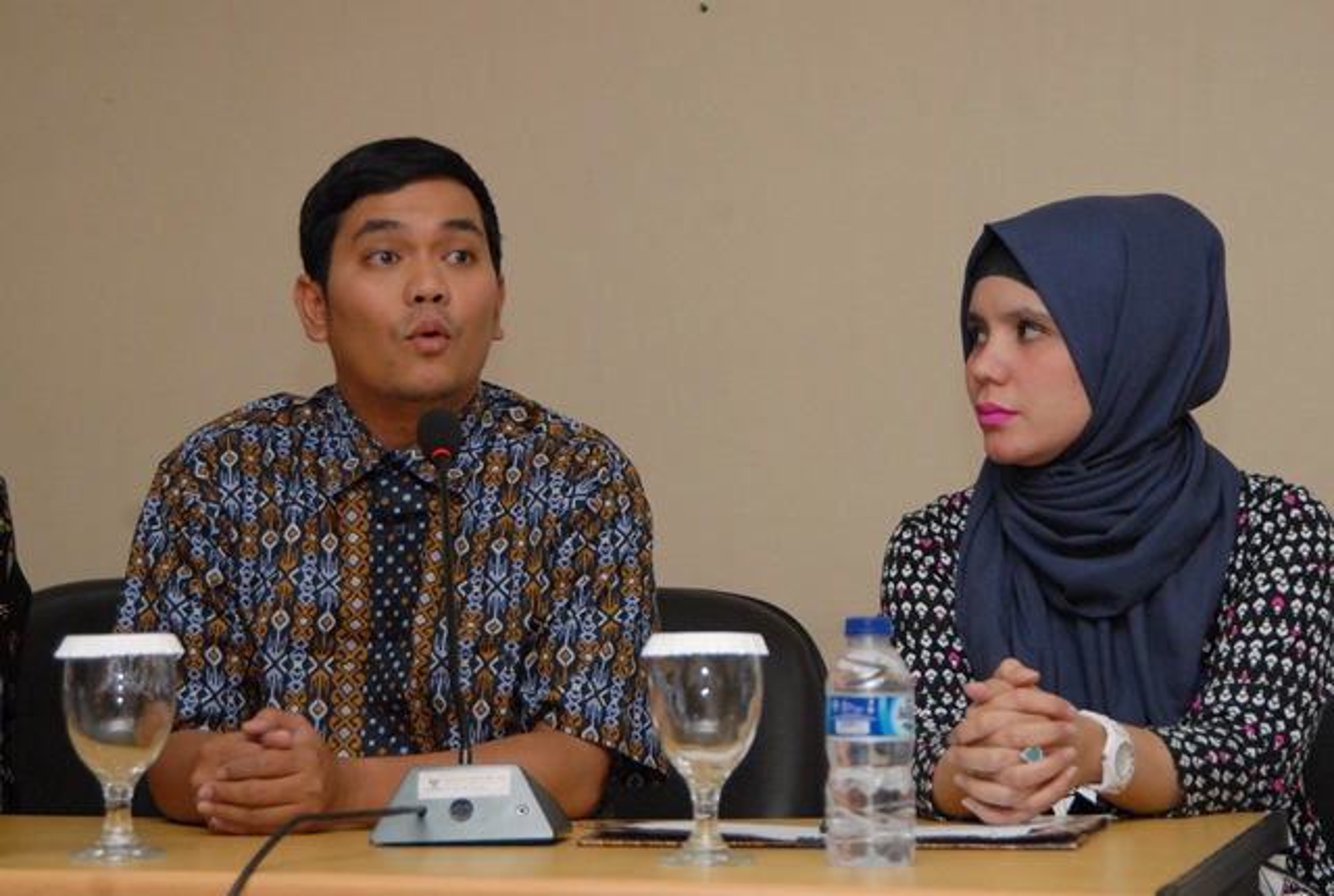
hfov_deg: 23.3
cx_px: 667
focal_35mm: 87
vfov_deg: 15.8
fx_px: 3231
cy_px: 448
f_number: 5.6
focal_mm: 58
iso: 800
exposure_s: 1/60
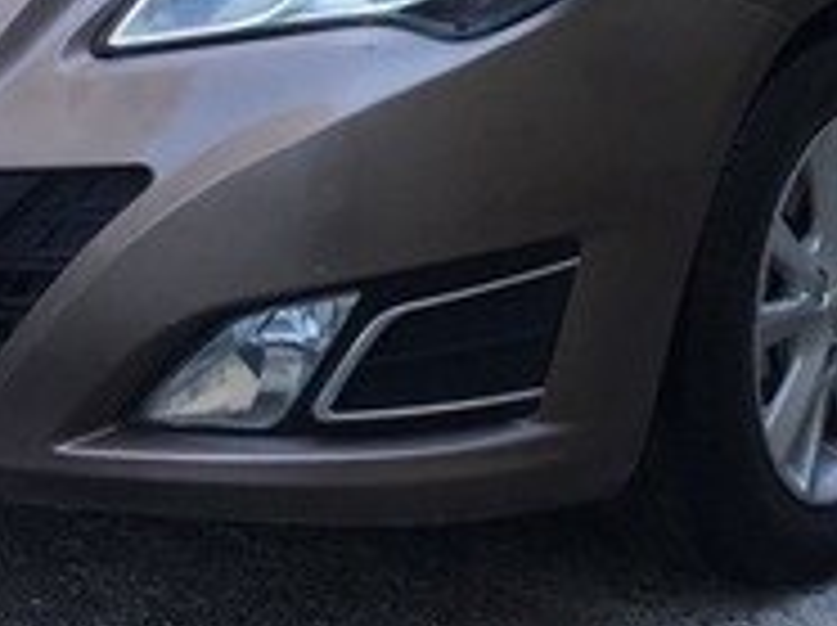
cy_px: -151
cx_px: 459
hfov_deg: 19.1
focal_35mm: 103
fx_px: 2487
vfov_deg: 13.9
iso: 25
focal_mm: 4.15
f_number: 2.2
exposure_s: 1/295
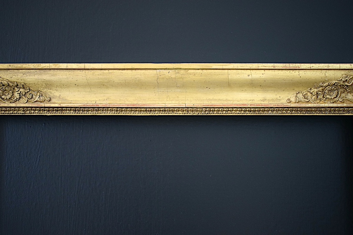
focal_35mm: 42
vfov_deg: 31.9
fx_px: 412
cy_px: 118
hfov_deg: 46.4
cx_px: 176
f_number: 4.2
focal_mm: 28
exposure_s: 1/60
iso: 1600
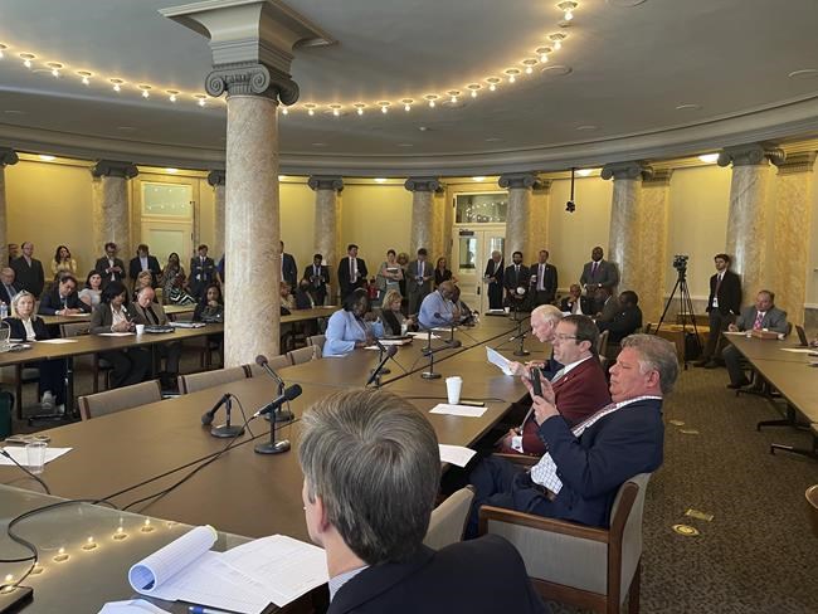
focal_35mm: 26
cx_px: 409
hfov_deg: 67.3
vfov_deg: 53.1
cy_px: 307
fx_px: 615
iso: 250
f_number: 1.6
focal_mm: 4.2
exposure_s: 1/60
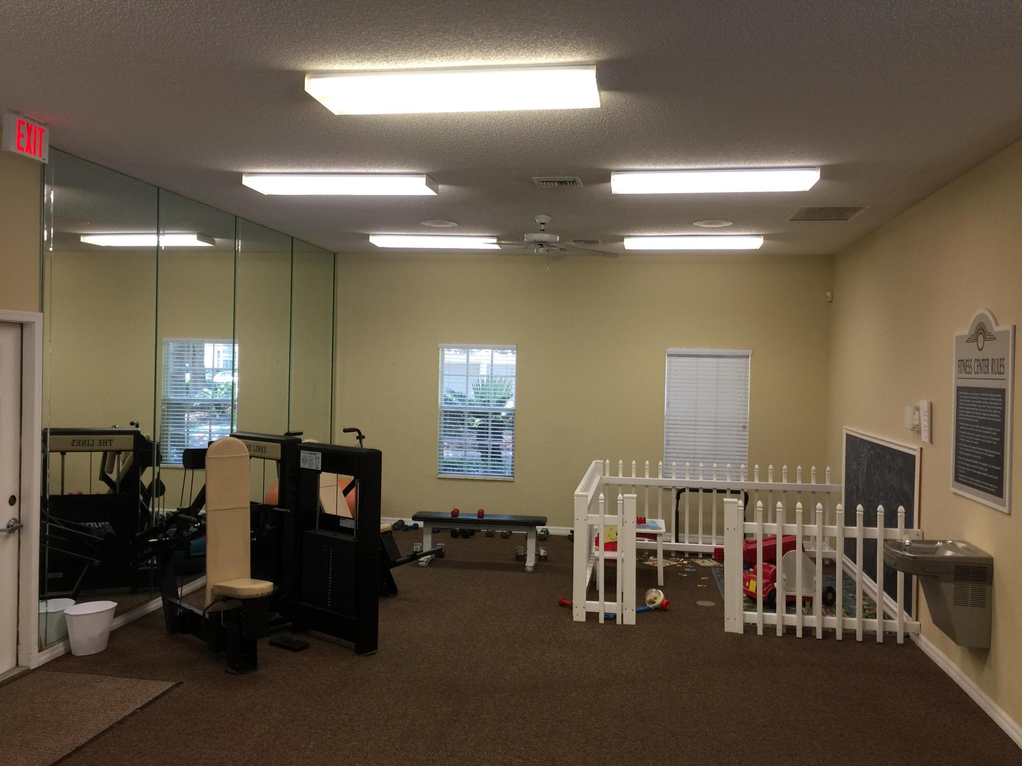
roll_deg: -1.4
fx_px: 856
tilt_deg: -0.8
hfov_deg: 61.7
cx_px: 511
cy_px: 383
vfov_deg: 48.2
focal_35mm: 29
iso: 32
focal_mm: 4.15
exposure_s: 1/30
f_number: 2.2
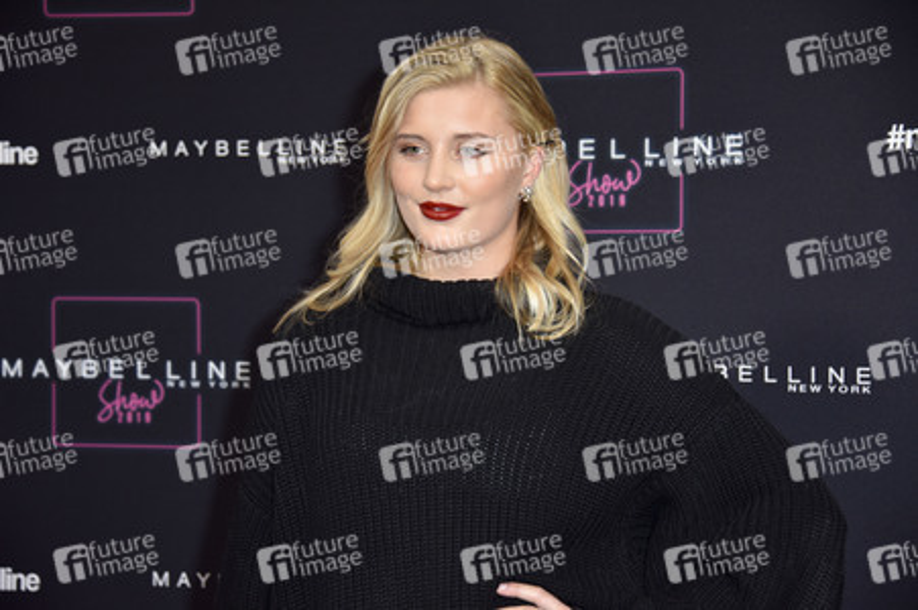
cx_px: 459
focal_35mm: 105
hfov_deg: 19.5
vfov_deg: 13.0
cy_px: 305
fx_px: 2675
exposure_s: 1/160
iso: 640
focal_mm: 105
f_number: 5.6
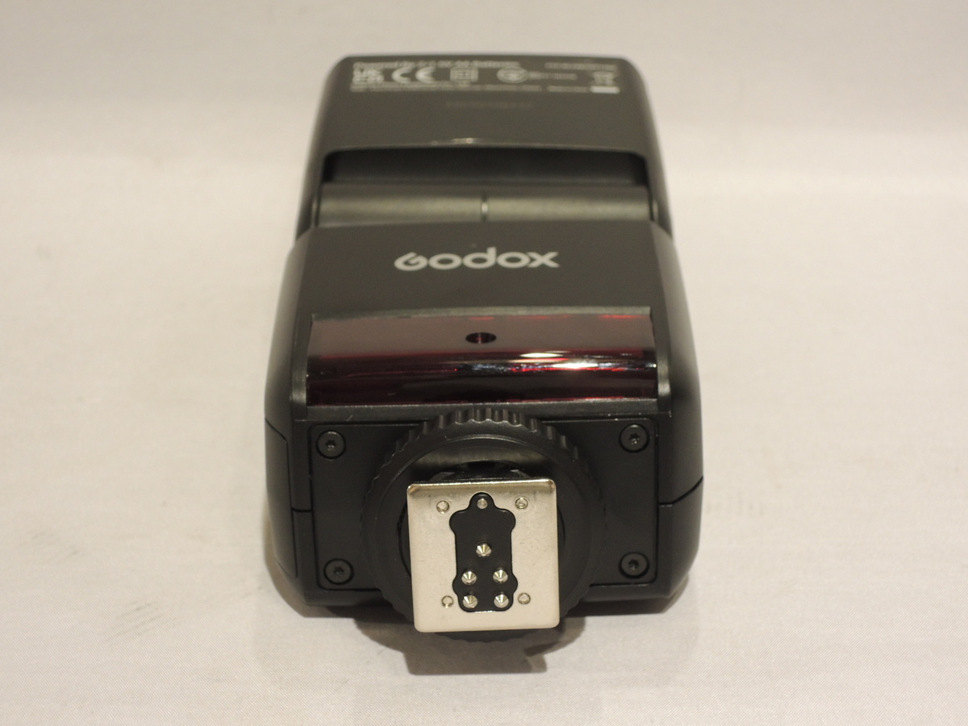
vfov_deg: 21.0
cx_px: 484
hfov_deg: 27.8
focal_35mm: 70
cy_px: 363
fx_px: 1957
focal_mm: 12.5
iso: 400
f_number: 4.5
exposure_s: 1/100
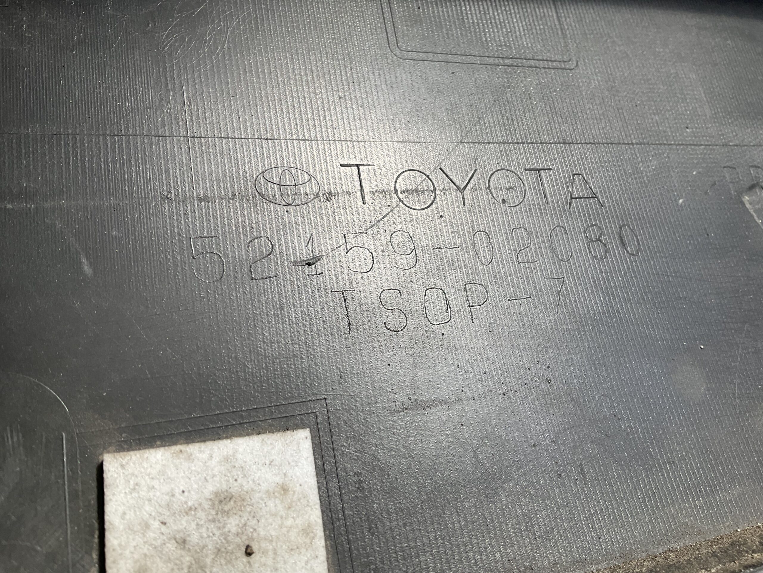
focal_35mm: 29
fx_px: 639
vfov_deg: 48.2
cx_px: 382
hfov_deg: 61.7
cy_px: 286
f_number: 1.8
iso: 16
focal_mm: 3
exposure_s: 1/829
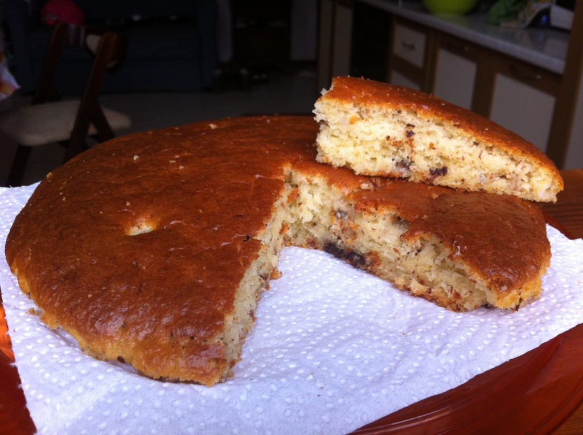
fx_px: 588
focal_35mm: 35
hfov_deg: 52.7
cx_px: 292
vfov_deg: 40.6
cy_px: 218
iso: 100
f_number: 2.8
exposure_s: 1/60
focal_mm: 3.85
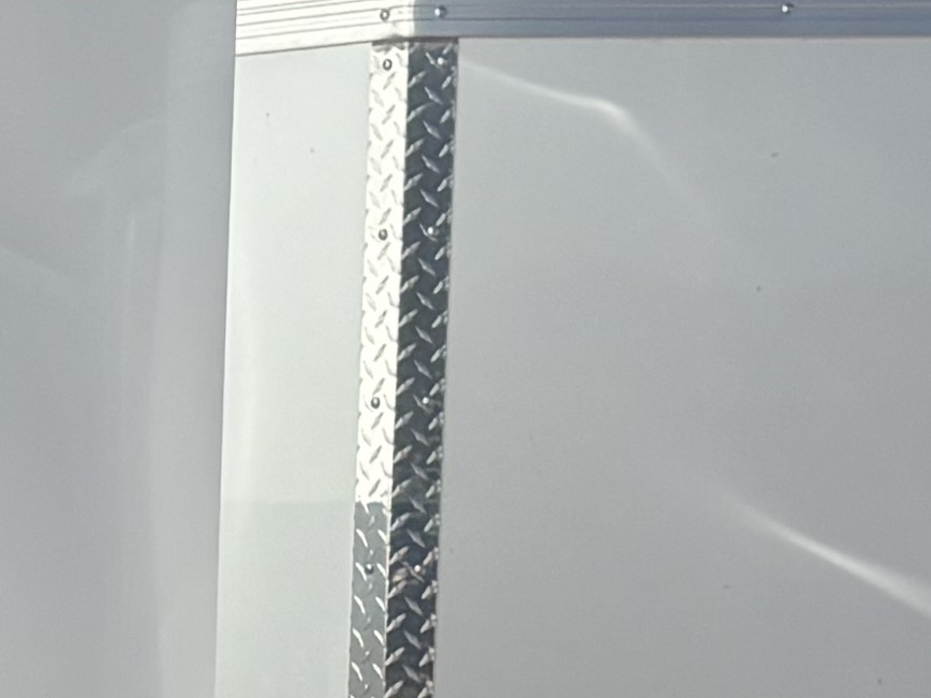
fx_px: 4599
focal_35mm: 171
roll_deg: -0.9
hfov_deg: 10.6
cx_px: -951
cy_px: 800
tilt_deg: -5.7
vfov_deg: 8.6
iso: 50
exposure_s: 1/5348
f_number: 1.6
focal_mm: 5.96
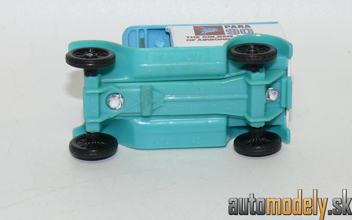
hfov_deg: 16.7
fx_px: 1199
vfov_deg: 10.5
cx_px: 175
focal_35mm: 125
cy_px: 88
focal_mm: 14.4
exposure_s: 1/30
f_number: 4
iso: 100
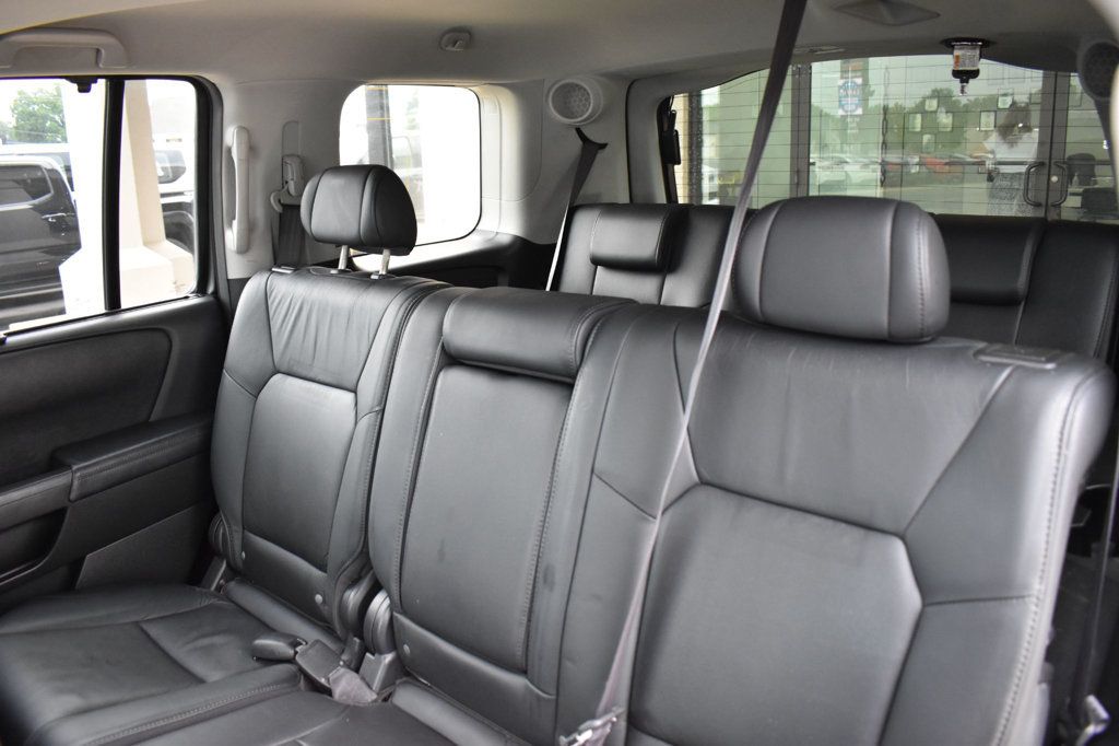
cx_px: 560
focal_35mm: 27
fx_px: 839
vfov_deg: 47.9
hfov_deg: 67.4
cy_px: 373
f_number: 4
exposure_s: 1/125
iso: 2000
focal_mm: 18
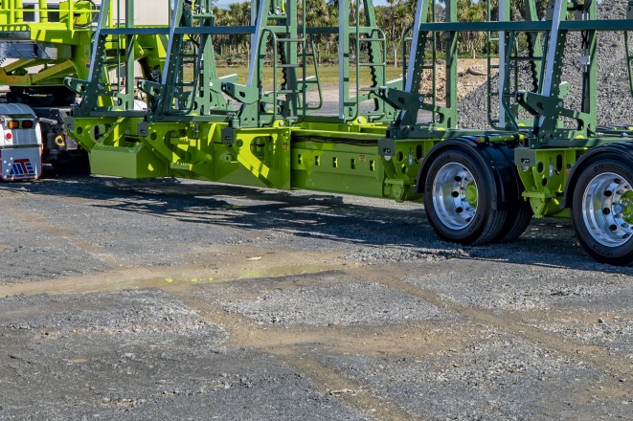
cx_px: 447
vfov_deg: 15.7
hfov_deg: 23.5
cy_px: 72
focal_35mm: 86
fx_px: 1511
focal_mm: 35
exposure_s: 1/400
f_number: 7.1
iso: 100
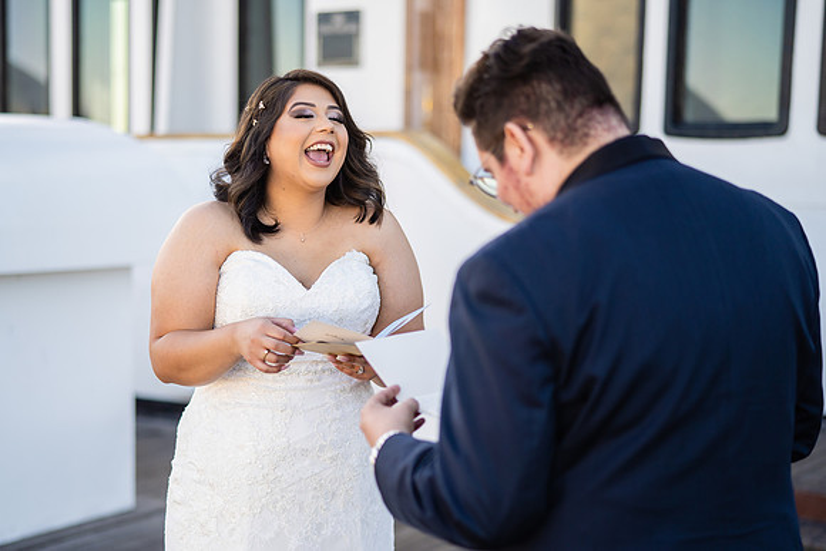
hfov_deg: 33.0
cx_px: 327
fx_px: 1387
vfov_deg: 22.4
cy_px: 333
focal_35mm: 60
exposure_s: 1/2500
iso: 200
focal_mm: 50
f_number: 1.4
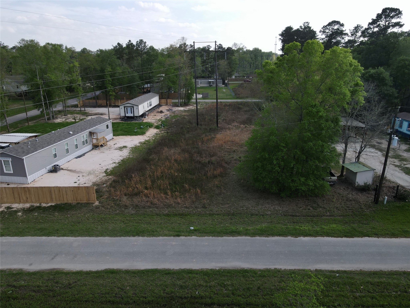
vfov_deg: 56.8
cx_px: 205
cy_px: 154
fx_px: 284
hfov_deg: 71.6
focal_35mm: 24
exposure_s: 1/400
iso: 100
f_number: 2.8
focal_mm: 4.5
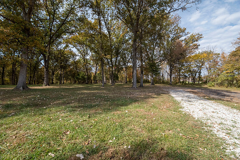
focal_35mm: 14
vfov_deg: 81.2
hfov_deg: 104.2
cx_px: 120
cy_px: 80
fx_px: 93
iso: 800
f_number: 13
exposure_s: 1/400
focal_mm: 14
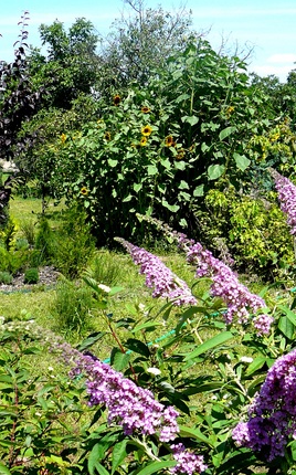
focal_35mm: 38
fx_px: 491
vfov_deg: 51.6
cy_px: 239
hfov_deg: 33.5
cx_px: 165
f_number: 2.8
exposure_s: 1/1000
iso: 80
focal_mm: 5.2
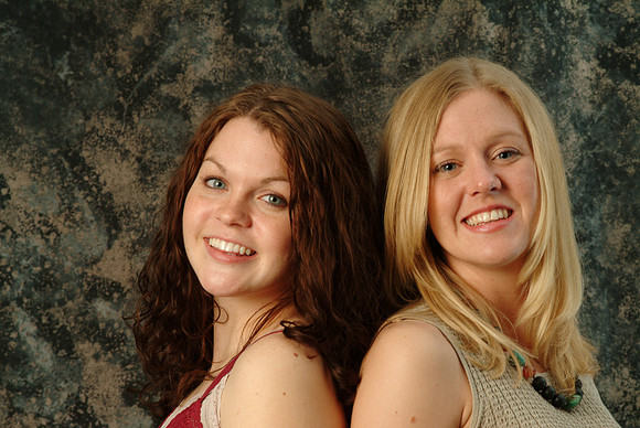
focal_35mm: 218
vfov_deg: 6.3
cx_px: 320
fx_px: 3870
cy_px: 214
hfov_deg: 9.5
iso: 400
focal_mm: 145
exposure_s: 1/125
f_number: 13
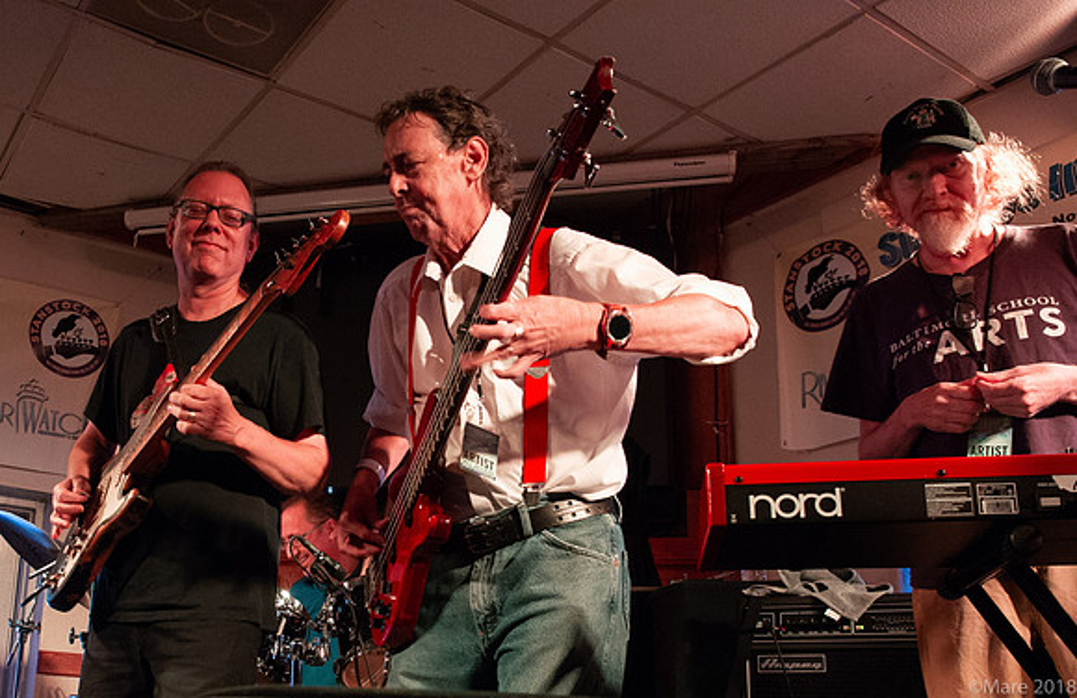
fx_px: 1000
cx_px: 327
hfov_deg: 55.0
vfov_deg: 37.8
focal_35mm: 34
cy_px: 499
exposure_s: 1/50
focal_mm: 24
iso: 6400
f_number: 6.3
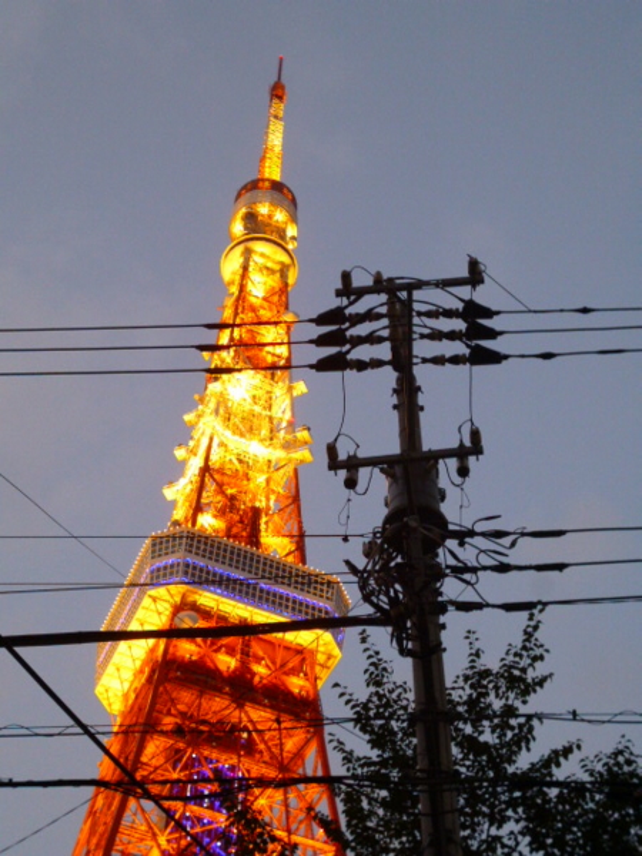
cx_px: 321
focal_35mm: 54
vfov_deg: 35.5
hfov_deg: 27.0
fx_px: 1335
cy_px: 428
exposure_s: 1/10
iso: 400
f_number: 4.1
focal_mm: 9.2
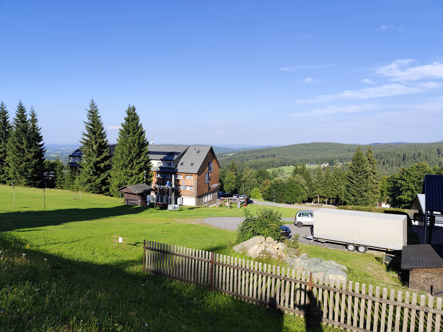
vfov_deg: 58.9
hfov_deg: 73.9
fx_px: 294
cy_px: 166
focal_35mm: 23
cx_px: 222
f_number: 1.65
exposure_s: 1/679
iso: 50
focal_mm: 6.14
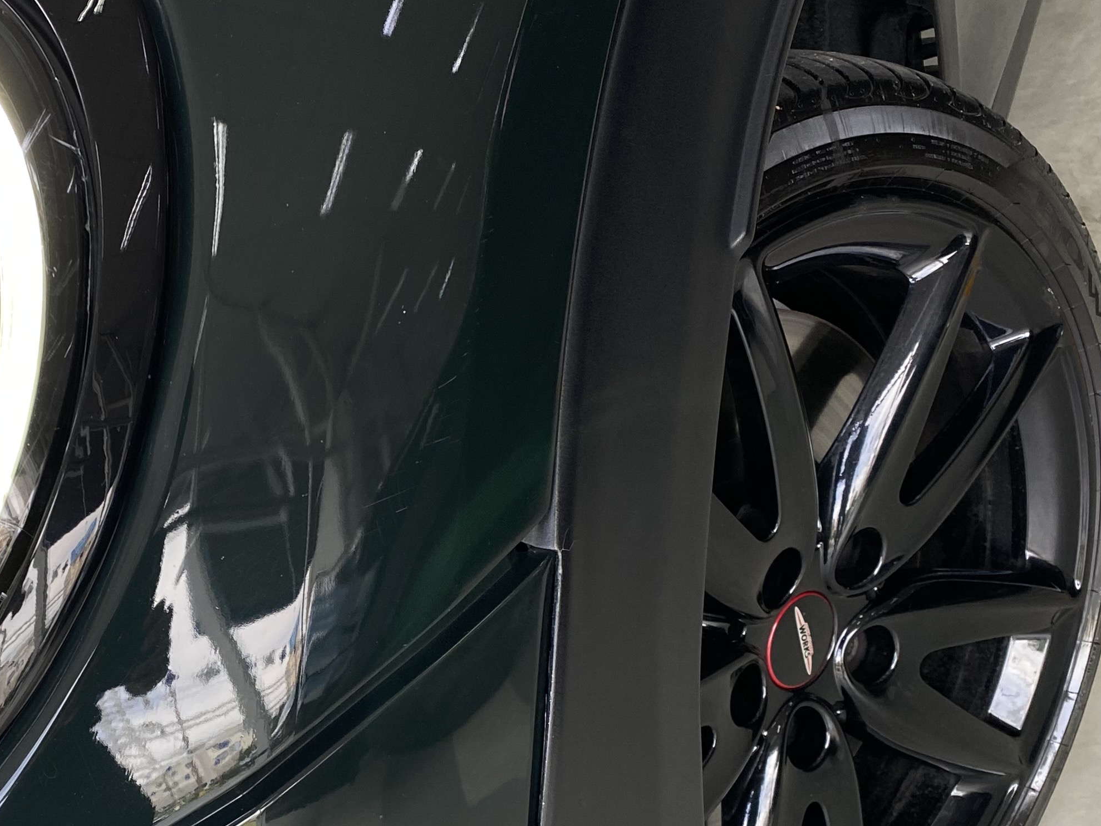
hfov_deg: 35.0
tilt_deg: -30.7
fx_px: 1686
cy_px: 617
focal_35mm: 53
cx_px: 209
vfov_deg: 27.2
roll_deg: +23.5
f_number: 1.8
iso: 100
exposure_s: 1/120
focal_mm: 4.25
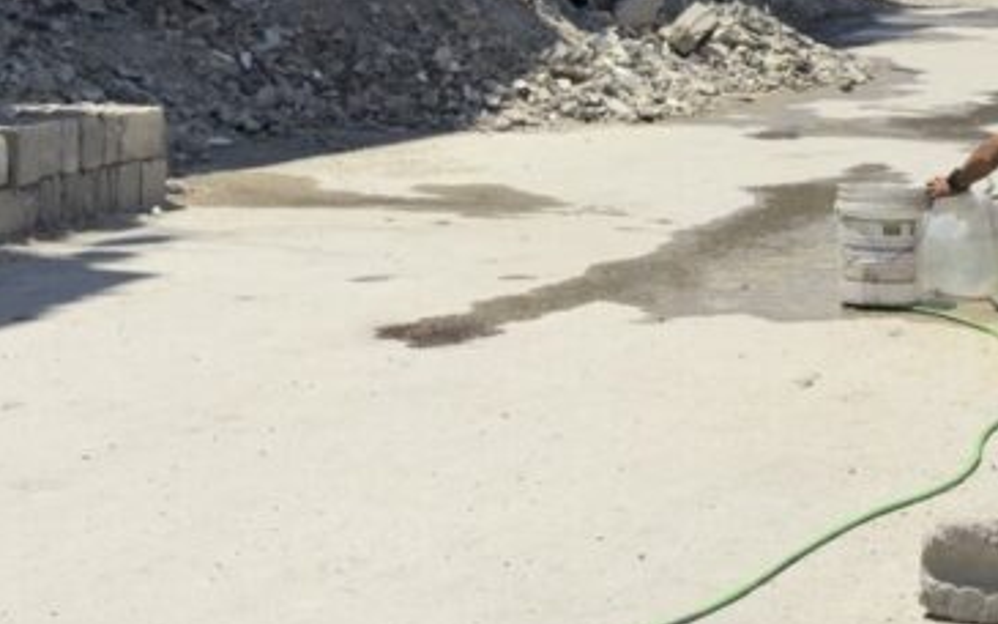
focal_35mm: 107
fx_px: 2910
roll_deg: -0.5
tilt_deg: -0.5
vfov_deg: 12.0
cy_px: -101
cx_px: 694
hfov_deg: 19.4
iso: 100
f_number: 1.78
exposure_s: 1/8772
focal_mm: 6.76
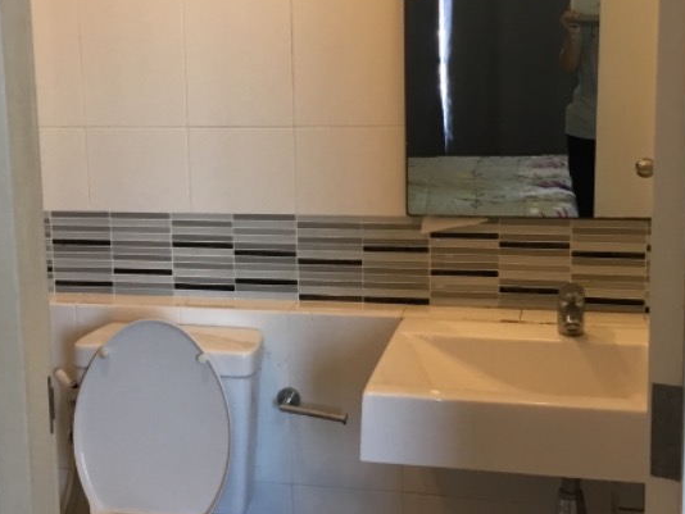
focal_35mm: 58
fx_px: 1148
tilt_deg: -8.9
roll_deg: +2.0
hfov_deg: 33.1
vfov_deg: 25.2
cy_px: 186
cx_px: 277
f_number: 2.4
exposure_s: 1/33
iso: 50
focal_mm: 3.3
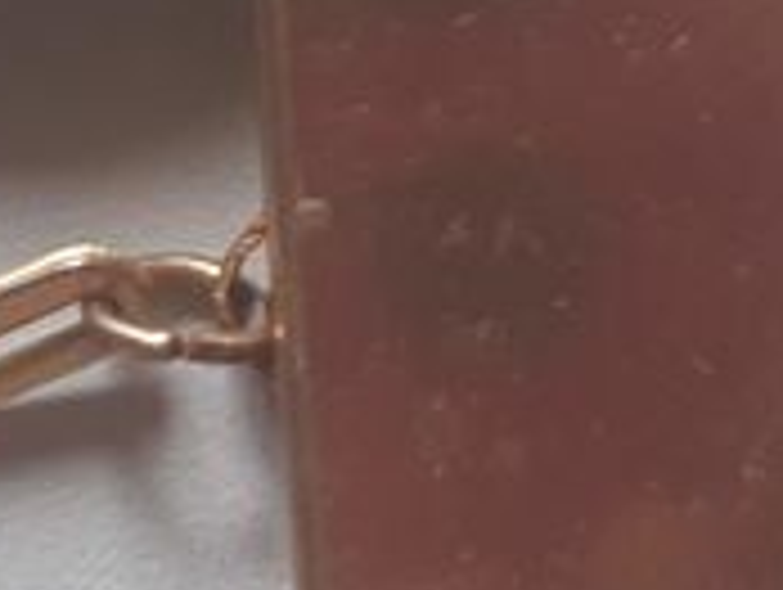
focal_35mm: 149
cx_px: 99
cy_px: -135
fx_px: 3375
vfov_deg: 9.8
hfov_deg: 13.1
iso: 64
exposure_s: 1/50
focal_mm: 3.92
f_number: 1.7
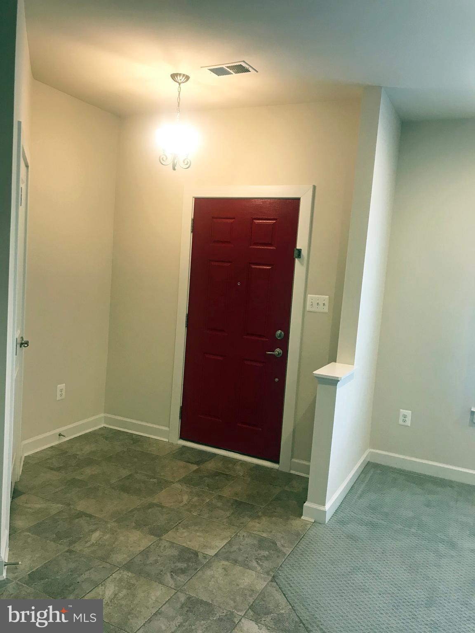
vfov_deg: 63.4
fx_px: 512
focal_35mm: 28
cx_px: 238
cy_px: 316
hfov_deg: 49.7
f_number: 1.8
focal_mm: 3.99
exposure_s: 1/24
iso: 40
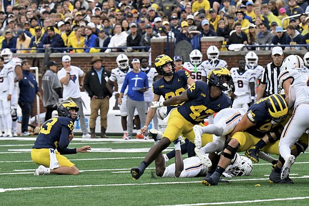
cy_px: 103
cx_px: 154
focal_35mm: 390
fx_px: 3348
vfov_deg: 3.5
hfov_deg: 5.3
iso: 2500
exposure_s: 1/1250
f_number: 5.6
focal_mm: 260
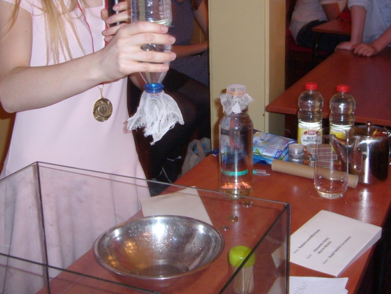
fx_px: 599
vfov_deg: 27.2
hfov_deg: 36.2
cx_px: 209
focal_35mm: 53
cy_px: 81
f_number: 2.8
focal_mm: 5.8
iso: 100
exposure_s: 1/8
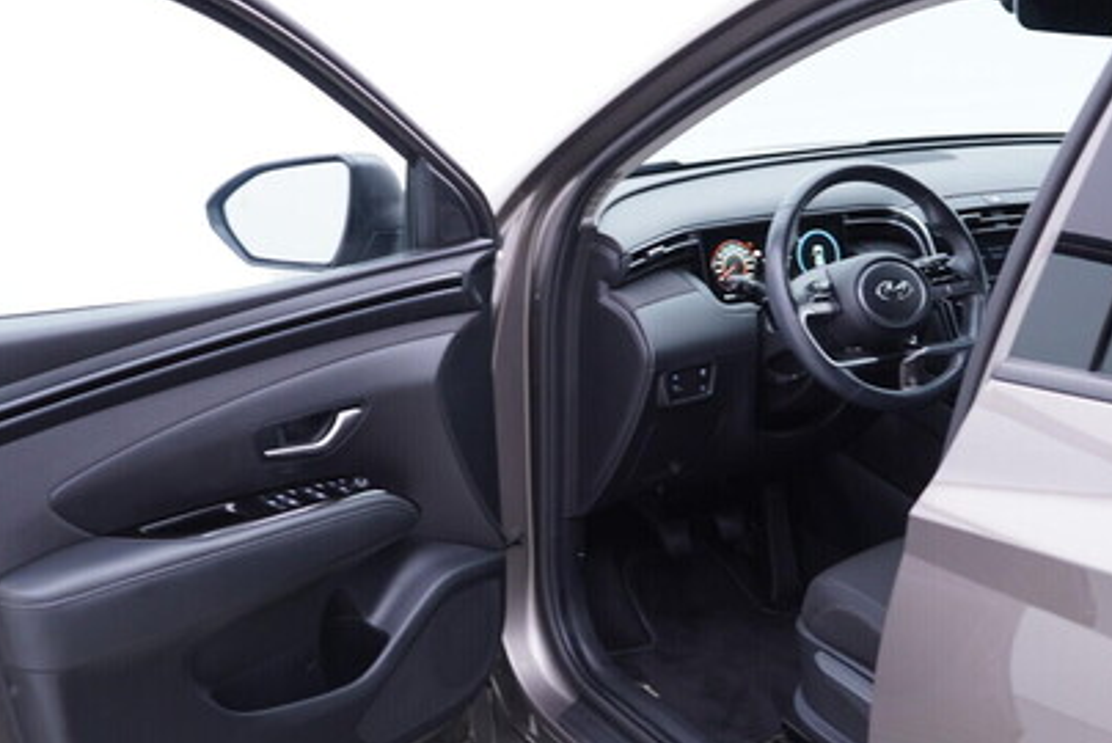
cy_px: 455
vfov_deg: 27.5
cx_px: 537
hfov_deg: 40.3
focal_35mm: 49
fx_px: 1515
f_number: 2.8
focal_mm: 24
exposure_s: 1/40
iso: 160
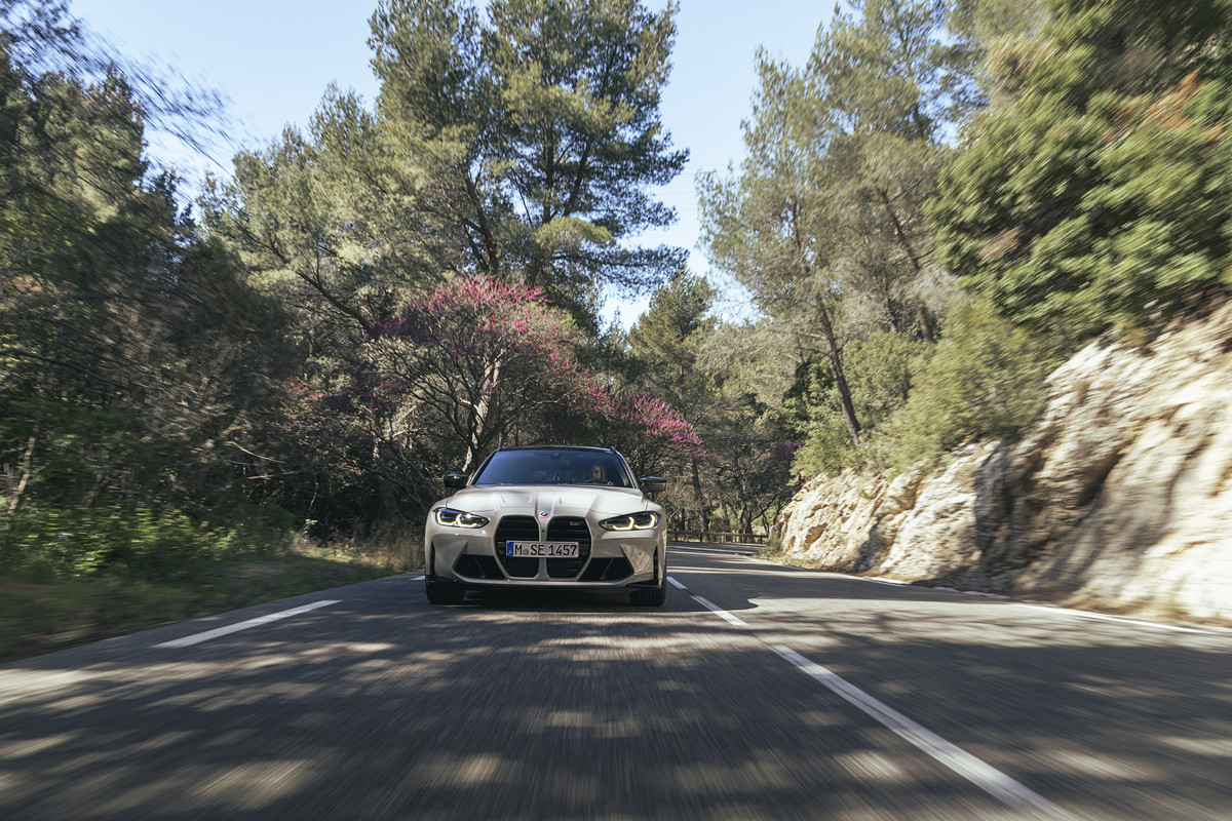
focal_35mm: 29
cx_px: 616
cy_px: 410
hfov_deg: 63.7
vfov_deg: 45.0
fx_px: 992
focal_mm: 29
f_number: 10
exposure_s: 1/30
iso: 125
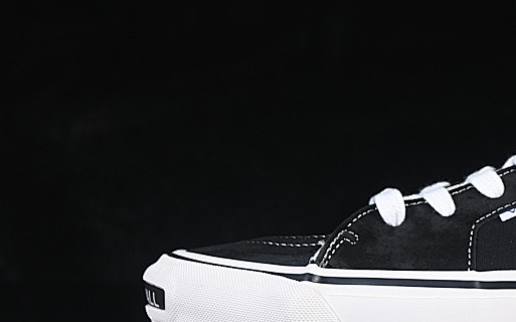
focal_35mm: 161
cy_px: 142
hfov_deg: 12.8
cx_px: 532
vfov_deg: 8.1
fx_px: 2263
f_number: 6.3
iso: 160
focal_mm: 50
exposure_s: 1/60
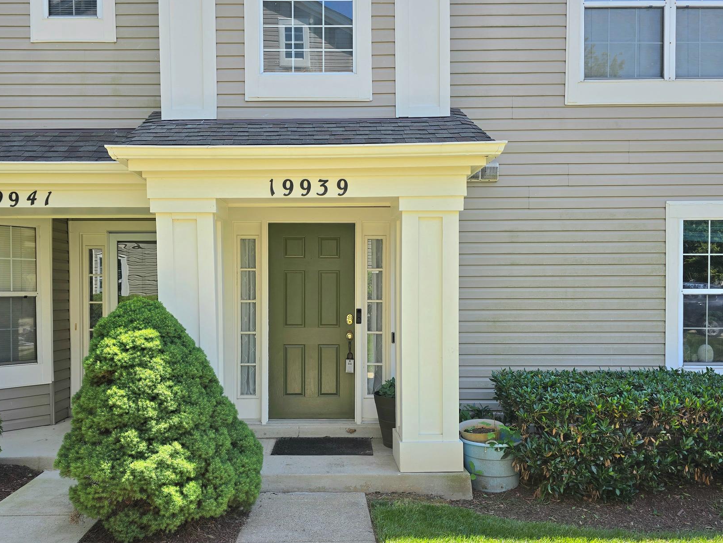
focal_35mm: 29
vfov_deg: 48.1
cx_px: 325
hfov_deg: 61.5
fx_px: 606
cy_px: 302
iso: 12
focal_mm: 6.3
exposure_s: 1/400
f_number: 1.7
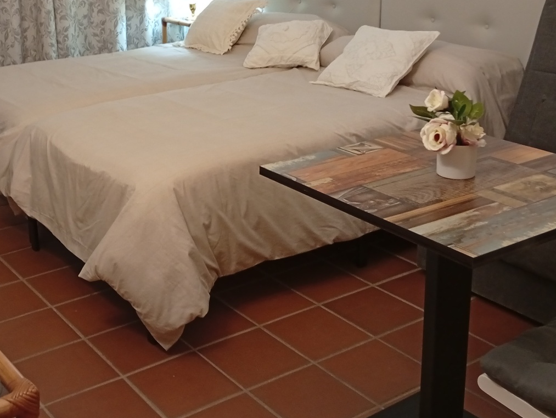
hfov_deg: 36.7
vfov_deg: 28.3
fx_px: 820
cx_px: 152
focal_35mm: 51
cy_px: 122
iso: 884
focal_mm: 3.98
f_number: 1.8
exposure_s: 1/20
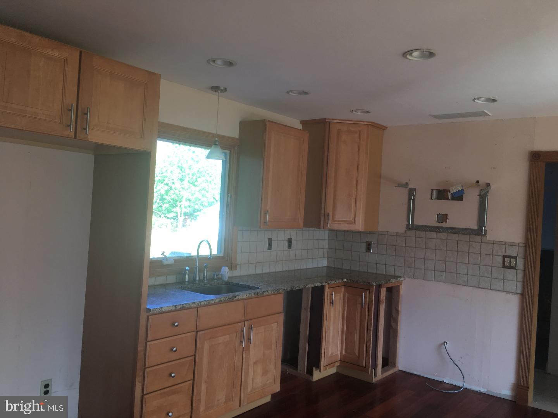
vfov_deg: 48.2
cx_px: 279
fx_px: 467
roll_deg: -2.7
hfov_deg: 61.7
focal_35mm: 29
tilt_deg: -0.3
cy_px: 209
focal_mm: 4.15
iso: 25
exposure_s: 1/30
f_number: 2.2
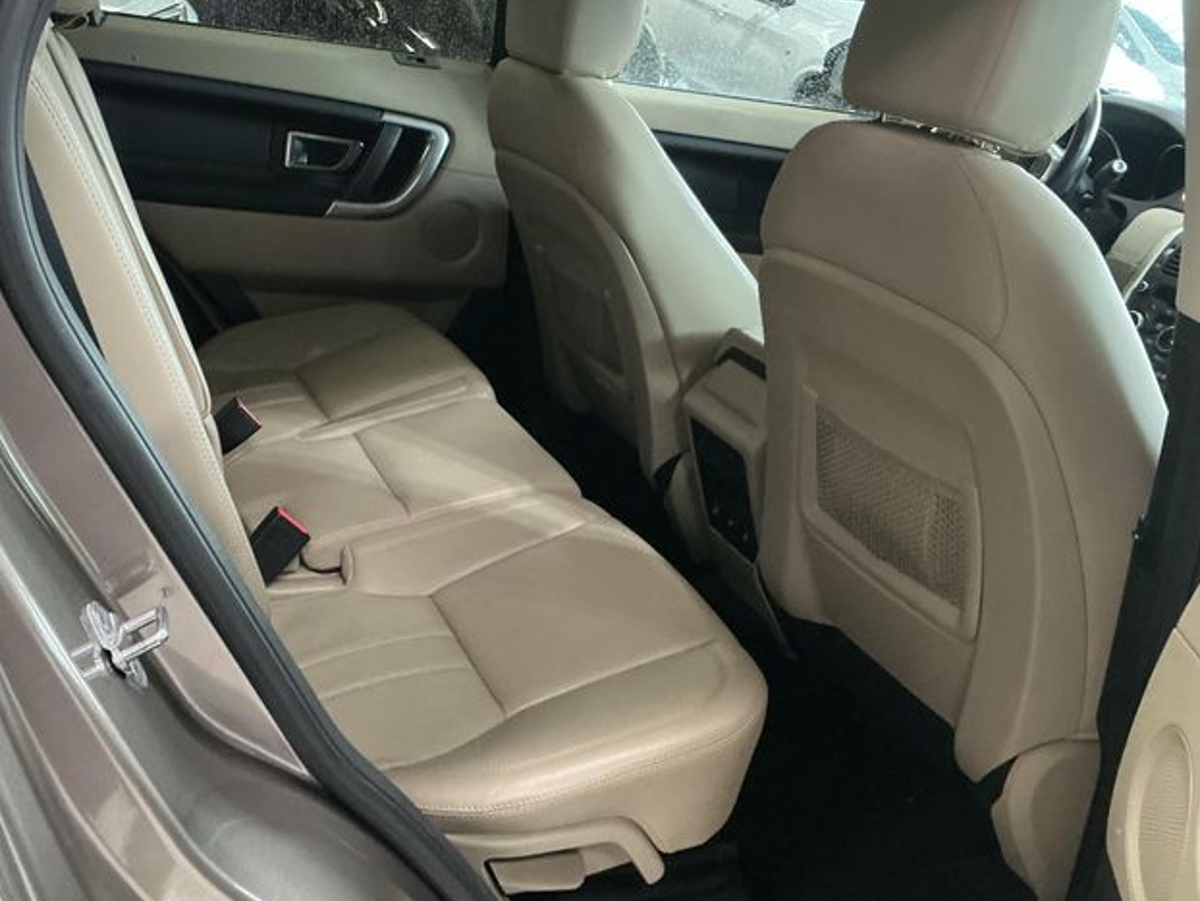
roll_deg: -6.1
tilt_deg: -20.9
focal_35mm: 36
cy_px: 457
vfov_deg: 39.7
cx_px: 448
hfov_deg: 50.8
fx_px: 1248
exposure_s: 1/55
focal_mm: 3
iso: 320
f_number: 1.8
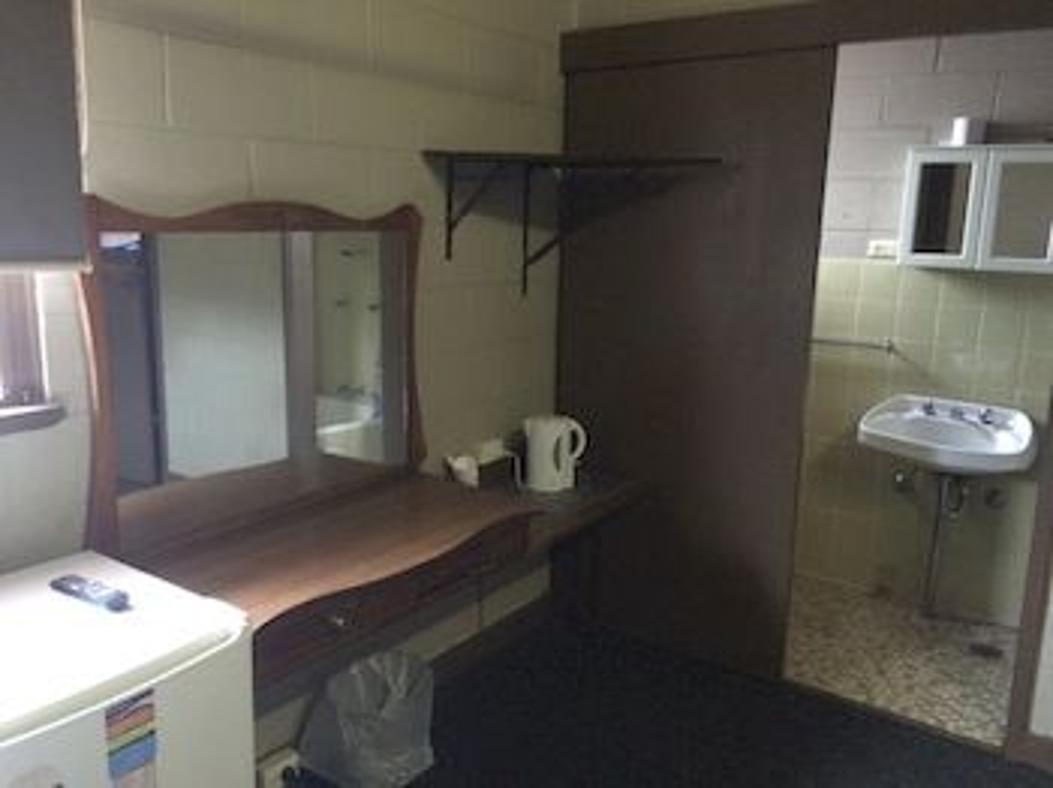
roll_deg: -0.9
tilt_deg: -10.4
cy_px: 394
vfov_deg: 48.2
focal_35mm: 29
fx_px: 882
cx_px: 526
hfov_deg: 61.7
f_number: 2.2
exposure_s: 1/15
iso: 400
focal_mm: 4.15
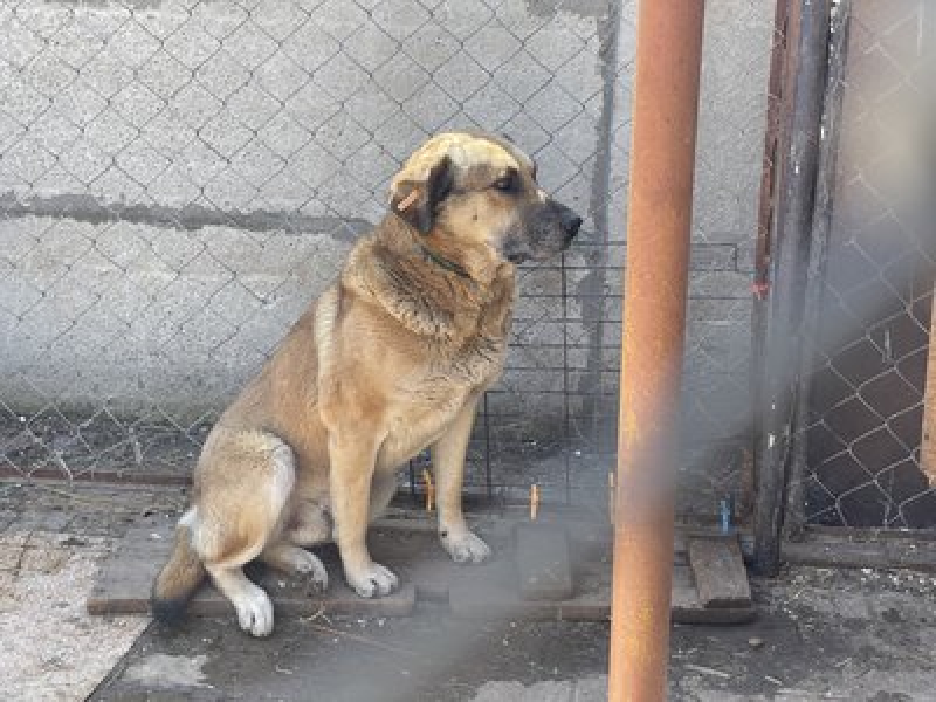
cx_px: 468
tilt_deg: -18.1
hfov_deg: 36.8
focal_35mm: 52
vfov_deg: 28.0
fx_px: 1406
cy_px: 351
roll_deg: -0.7
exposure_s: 1/99
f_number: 2
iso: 25
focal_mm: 6
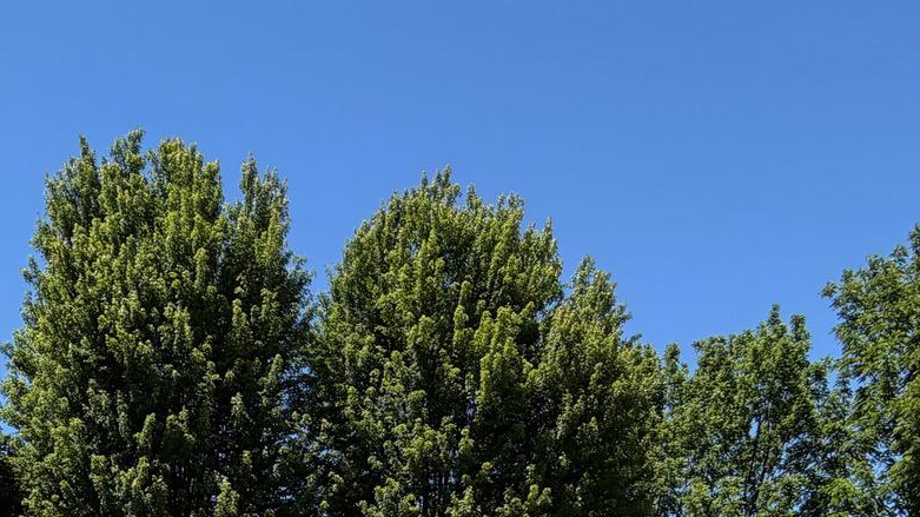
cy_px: 857
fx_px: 976
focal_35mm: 40
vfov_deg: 22.1
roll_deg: -0.9
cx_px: 221
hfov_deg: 48.4
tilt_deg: -6.1
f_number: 2.2
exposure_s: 1/853
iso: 20
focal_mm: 2.22
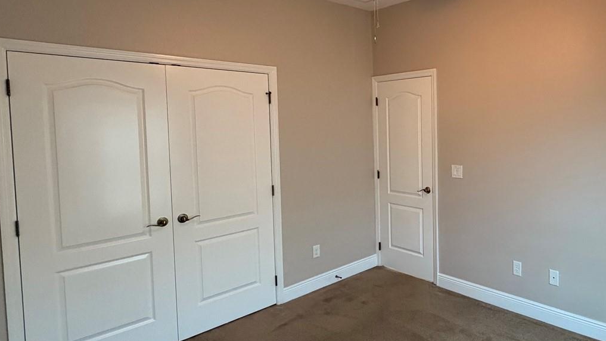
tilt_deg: -3.7
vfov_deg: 47.5
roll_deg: +1.3
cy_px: 143
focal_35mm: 24
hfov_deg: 72.7
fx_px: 386
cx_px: 430
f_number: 2.2
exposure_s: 1/60
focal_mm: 2.22
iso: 400
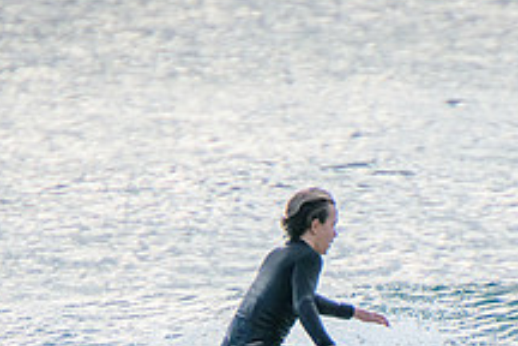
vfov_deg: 0.9
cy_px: 412
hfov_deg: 1.3
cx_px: 391
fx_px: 23164
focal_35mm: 1610
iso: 400
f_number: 5.6
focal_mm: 400
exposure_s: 1/2000
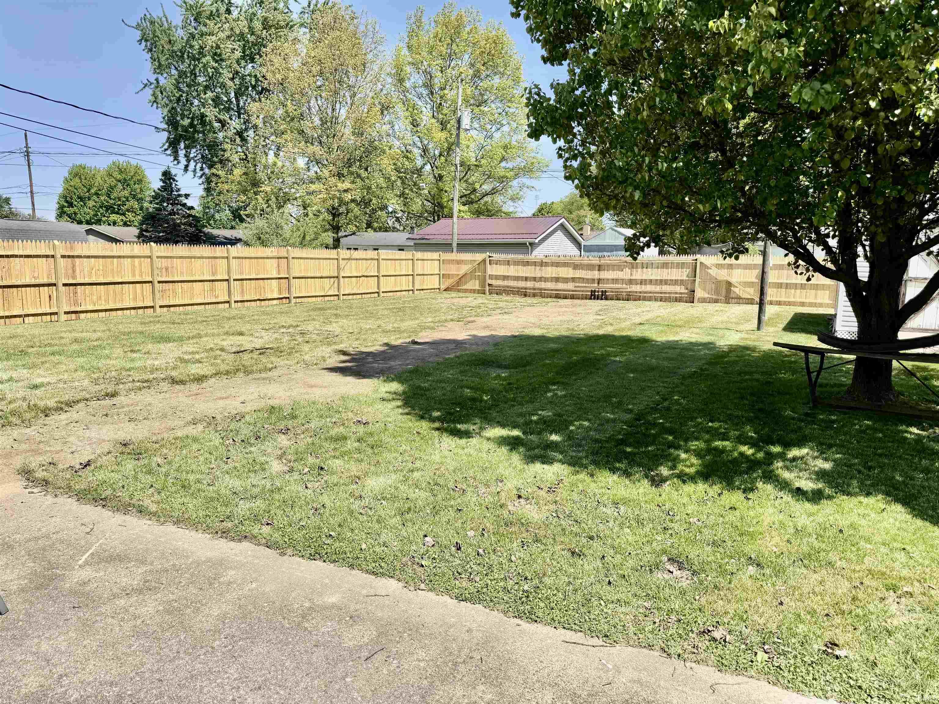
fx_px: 651
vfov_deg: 56.8
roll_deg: -0.4
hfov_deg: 71.6
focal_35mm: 24
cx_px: 470
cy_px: 352
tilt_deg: -7.9
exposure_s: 1/3247
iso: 80
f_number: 1.78
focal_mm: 6.76
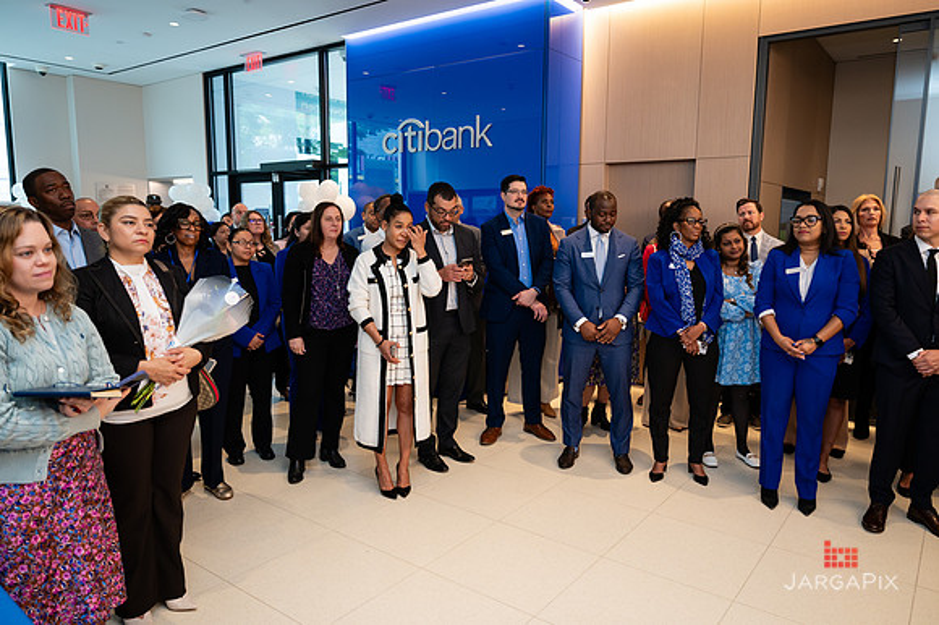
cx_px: 470
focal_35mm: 25
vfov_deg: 51.5
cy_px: 312
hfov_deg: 71.8
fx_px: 648
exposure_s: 1/200
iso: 500
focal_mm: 24
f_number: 3.2
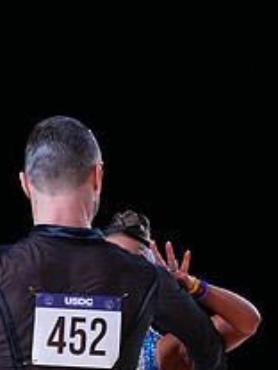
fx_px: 4615
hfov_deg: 3.4
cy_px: 503
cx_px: 54
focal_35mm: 431
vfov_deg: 4.6
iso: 1600
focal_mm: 161
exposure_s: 1/500
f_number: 4
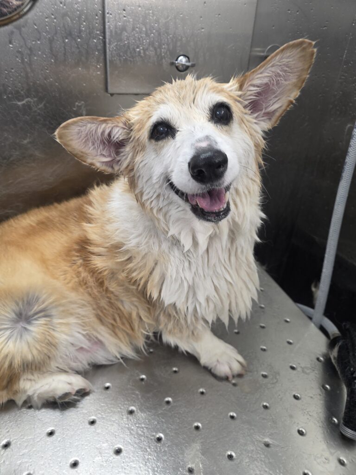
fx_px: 315
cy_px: 238
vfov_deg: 73.9
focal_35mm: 23
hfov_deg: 58.9
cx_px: 178
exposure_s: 1/120
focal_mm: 6.3
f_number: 1.7
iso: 160
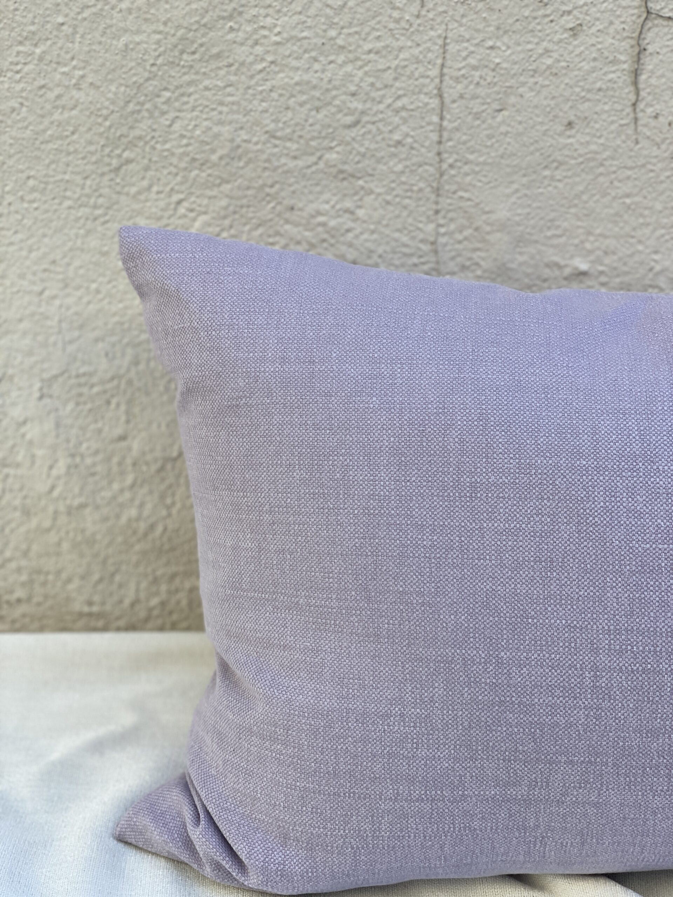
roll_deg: -1.8
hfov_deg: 28.0
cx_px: 336
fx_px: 1348
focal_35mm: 52
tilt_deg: -21.4
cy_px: 448
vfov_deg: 36.8
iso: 20
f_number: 2
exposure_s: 1/190
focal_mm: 6
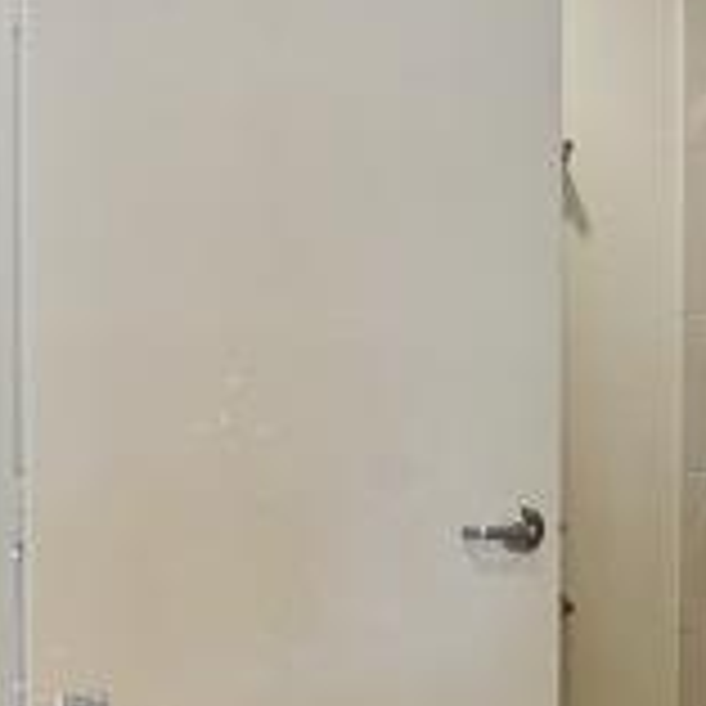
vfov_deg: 13.4
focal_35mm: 130
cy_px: 398
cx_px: 1111
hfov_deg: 12.6
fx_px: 3000
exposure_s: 1
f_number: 11
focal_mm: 16
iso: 100
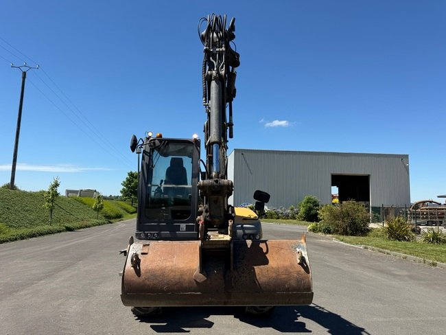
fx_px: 309
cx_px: 223
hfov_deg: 71.6
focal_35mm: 24
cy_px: 168
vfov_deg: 56.8
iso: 80
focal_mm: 6.76
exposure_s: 1/4167
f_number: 1.78
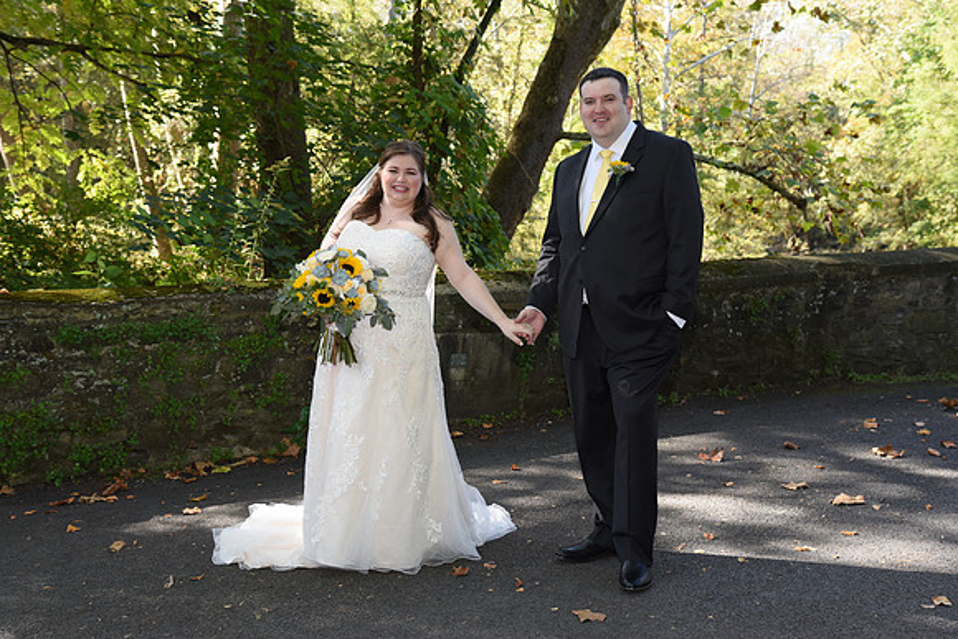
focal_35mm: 46
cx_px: 479
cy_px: 320
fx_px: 1224
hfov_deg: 42.7
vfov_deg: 29.3
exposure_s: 1/200
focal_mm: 46
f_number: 5.6
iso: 640
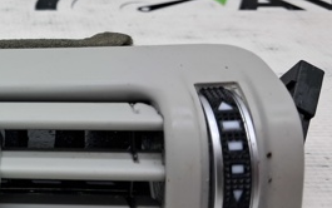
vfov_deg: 18.9
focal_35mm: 69
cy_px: 111
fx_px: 625
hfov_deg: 26.9
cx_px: -49
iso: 50
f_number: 1.8
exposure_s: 1/50
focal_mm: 4
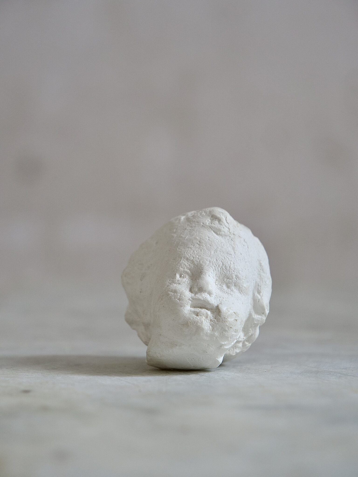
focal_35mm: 120
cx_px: 179
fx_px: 1655
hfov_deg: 12.3
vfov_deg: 16.4
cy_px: 238
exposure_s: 1/125
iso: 250
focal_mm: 60
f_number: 4
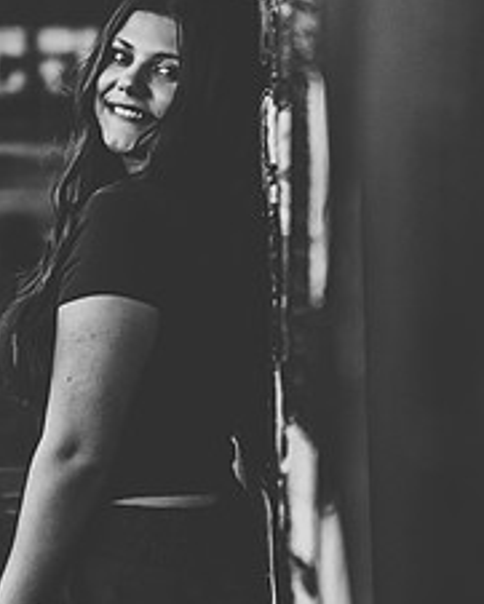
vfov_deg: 13.8
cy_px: 353
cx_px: 139
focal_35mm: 140
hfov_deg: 11.0
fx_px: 2505
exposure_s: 1/100
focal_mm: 75
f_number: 2.8
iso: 1000
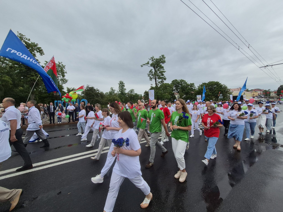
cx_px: 142
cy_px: 106
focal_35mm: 13
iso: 50
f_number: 2.2
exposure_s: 1/526
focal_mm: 1.74
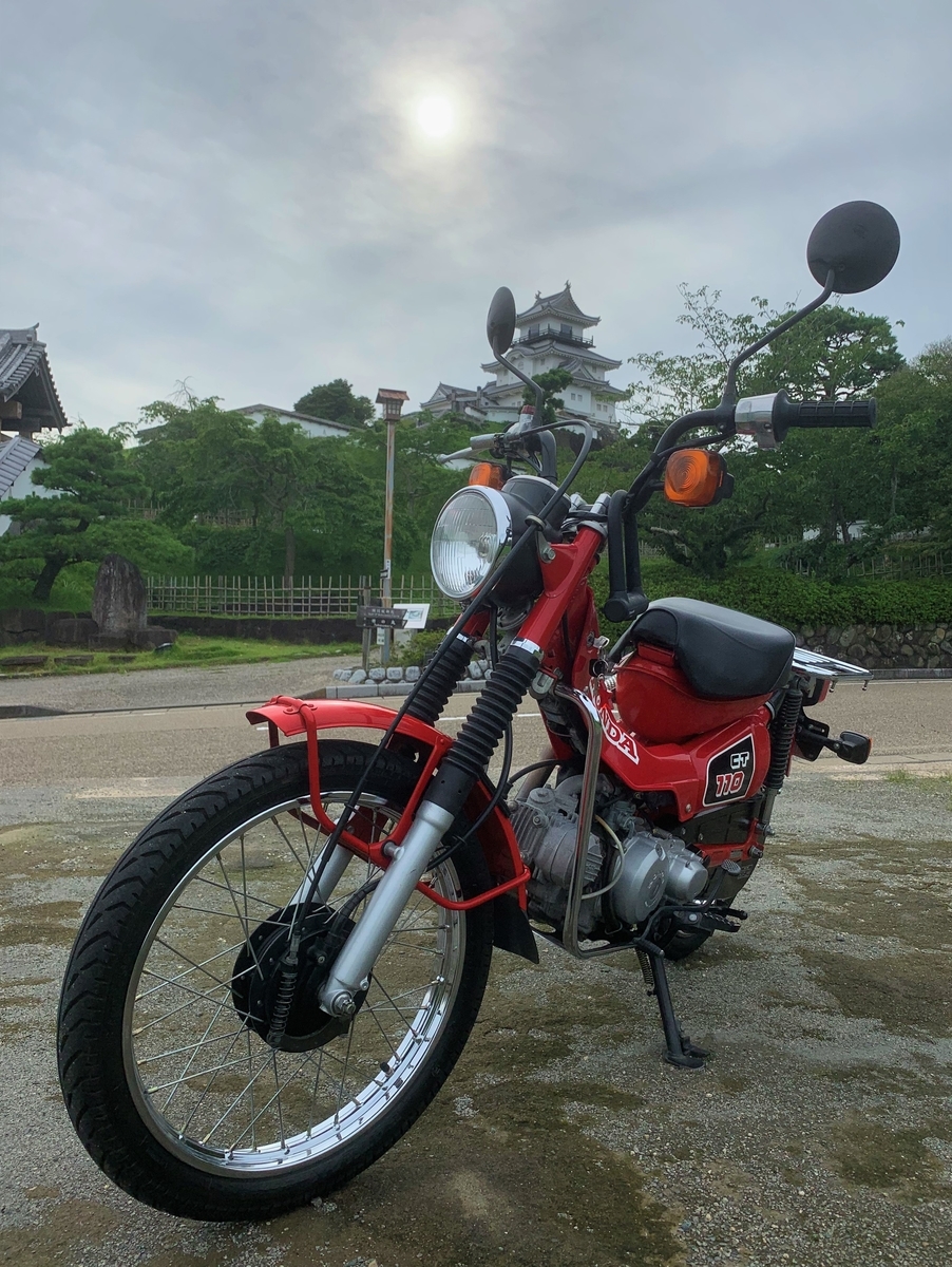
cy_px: 634
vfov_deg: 67.3
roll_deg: -1.1
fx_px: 952
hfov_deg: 53.1
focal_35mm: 26
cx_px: 476
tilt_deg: +0.5
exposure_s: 1/1779
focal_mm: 4.25
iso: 25
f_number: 1.8
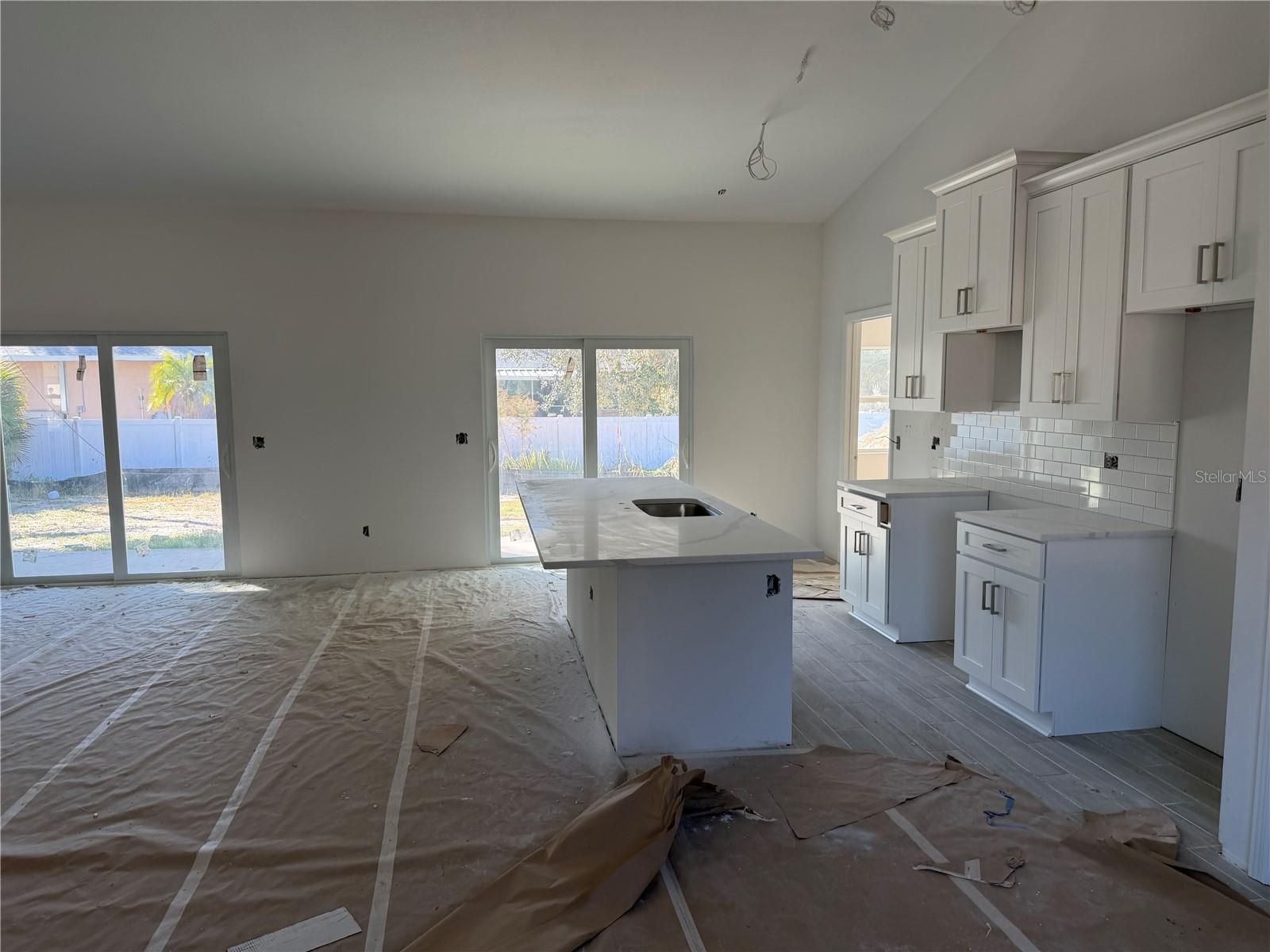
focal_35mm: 24
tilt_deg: -5.7
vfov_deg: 56.8
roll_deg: +0.8
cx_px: 635
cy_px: 476
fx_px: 881
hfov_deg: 71.6
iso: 80
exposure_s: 1/170
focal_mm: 6.76
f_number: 1.78
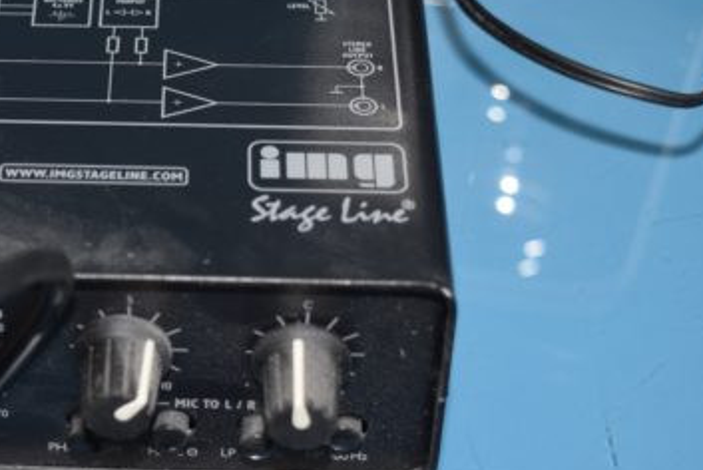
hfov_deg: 18.9
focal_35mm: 107
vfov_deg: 12.8
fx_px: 2091
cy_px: 147
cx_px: 119
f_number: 5.6
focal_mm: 42
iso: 640
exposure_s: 1/125
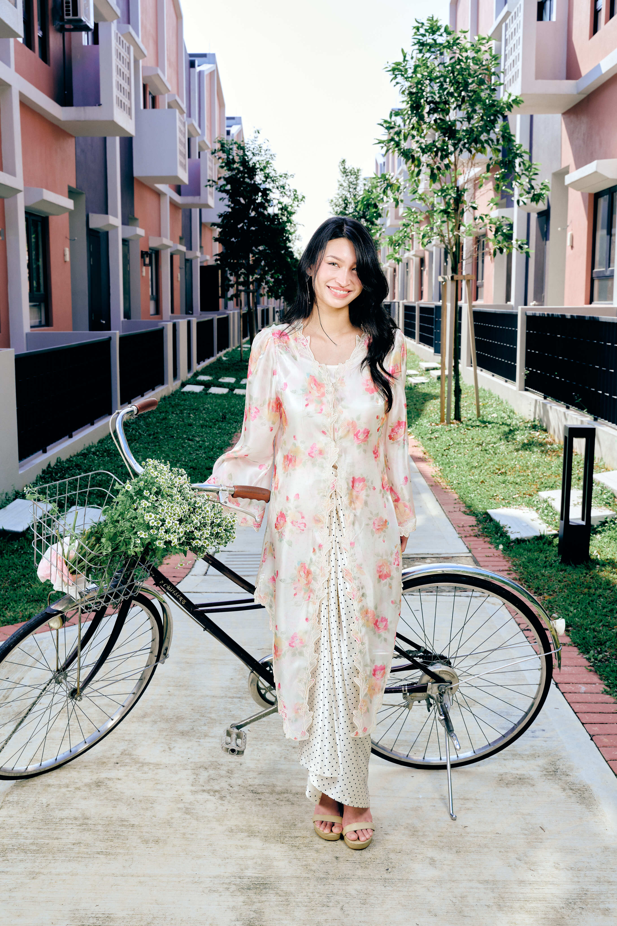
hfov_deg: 33.4
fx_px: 1028
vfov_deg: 48.5
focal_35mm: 40
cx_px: 308
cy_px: 463
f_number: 8
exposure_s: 1/125
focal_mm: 40
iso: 125
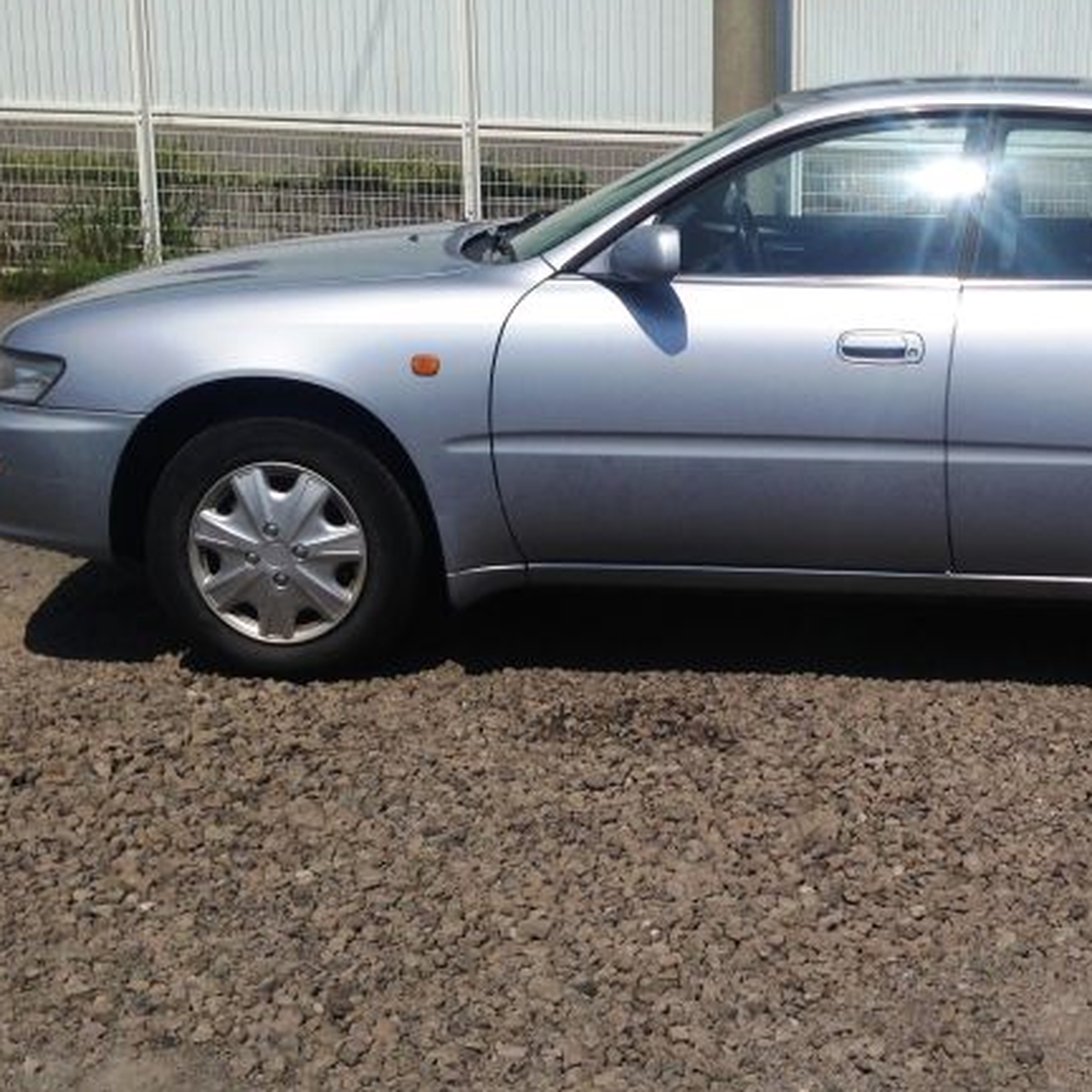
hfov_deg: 30.7
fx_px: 1927
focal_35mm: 54
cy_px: 445
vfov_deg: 31.6
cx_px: 905
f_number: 2.4
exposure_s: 1/3623
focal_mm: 4.12
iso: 50
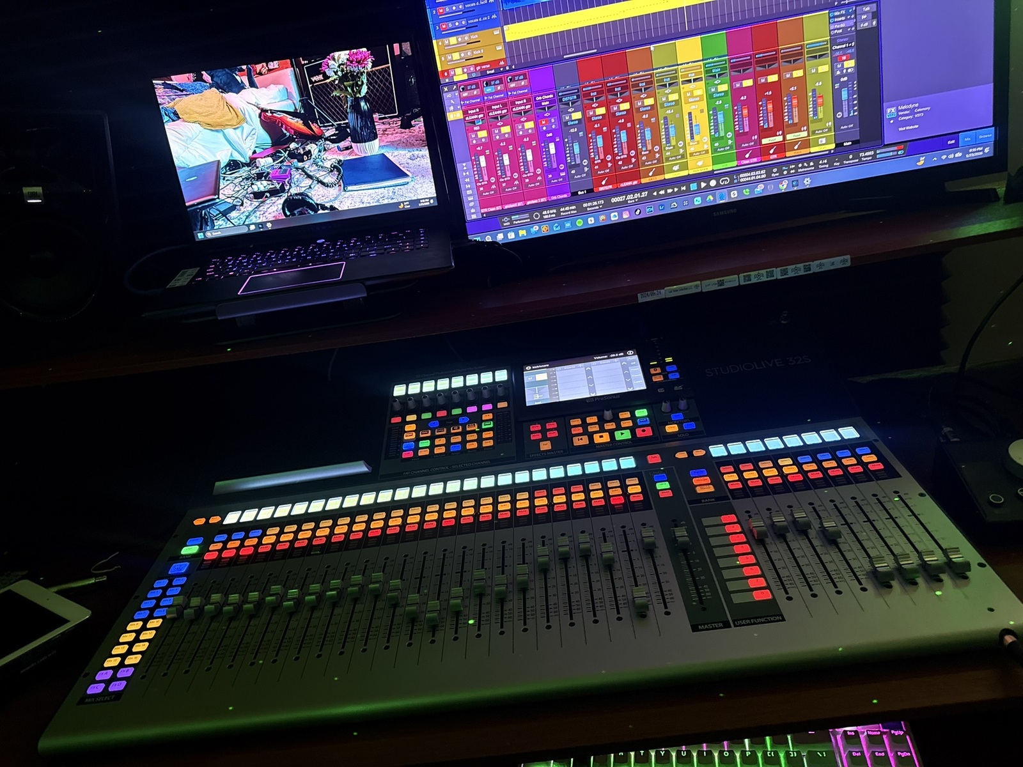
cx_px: 512
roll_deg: +9.9
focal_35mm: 24
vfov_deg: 56.8
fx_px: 709
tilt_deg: -16.3
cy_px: 384
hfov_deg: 71.6
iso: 640
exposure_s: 1/60
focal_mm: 6.76
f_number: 1.78
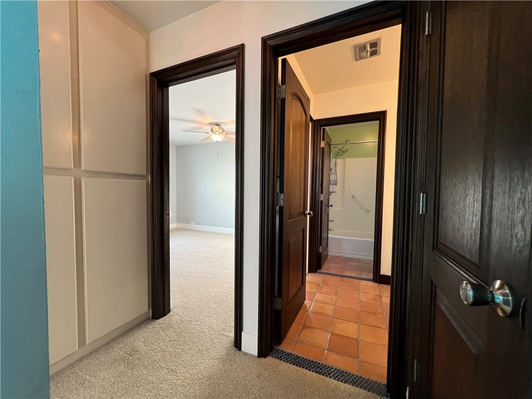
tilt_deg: -0.8
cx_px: 266
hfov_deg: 106.2
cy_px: 200
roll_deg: -1.0
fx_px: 200
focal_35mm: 13
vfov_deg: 89.9
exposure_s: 1/120
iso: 200
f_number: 1.8
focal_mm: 1.57
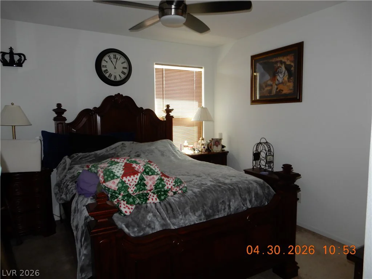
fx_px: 258
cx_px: 186
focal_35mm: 24
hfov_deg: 71.6
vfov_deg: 56.8
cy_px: 140
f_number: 3.4
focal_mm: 4.3
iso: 200
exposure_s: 1/30
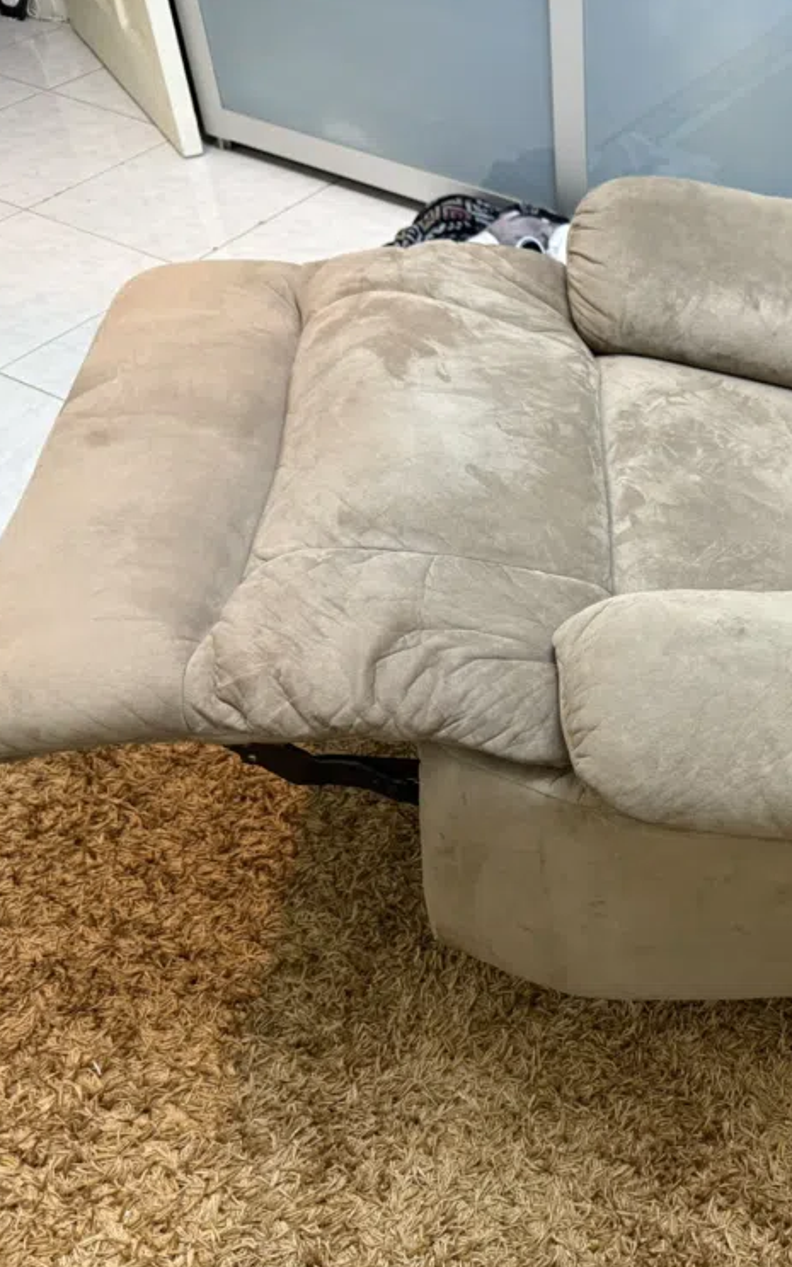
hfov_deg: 34.3
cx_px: 710
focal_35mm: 35
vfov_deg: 55.3
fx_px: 1209
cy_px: 649
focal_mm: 6.76
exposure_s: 1/60
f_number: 1.78
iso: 320
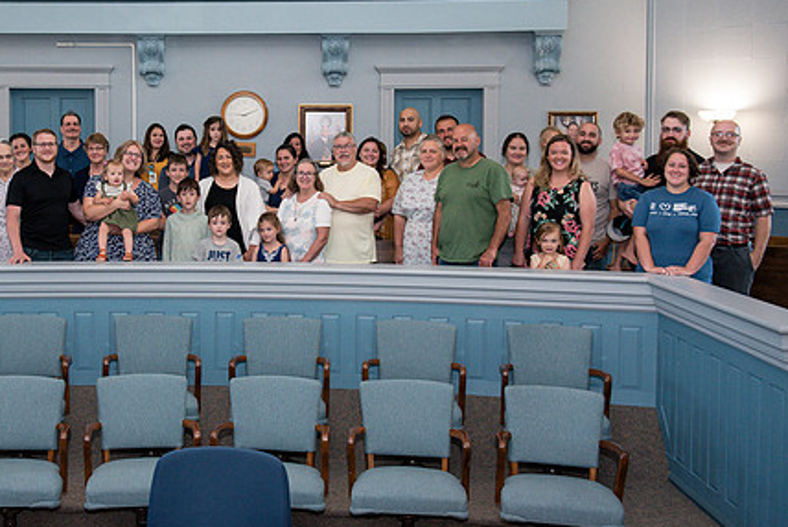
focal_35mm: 46
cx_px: 231
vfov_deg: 29.1
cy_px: 184
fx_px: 1008
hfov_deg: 41.8
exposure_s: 1/200
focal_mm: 32
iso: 1000
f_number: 3.5
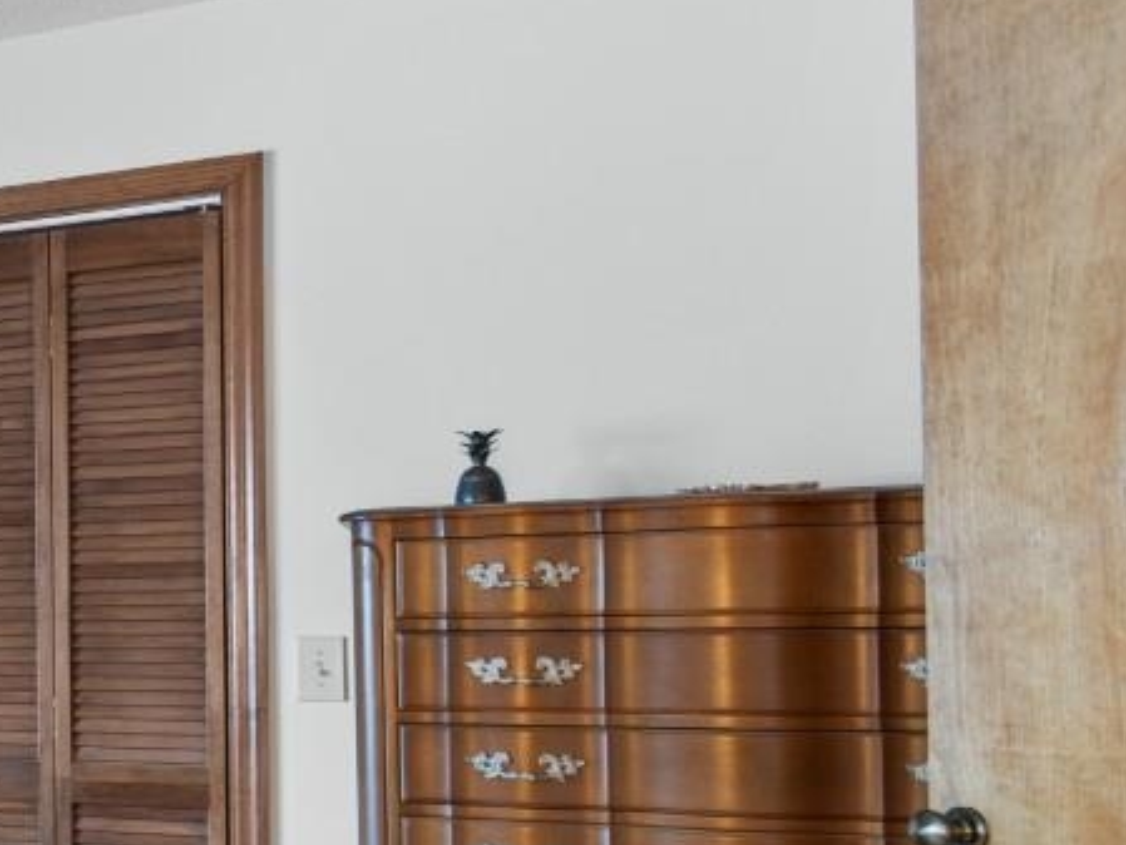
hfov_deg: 22.4
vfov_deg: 27.7
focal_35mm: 52
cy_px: 617
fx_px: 1692
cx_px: -875
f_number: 4.5
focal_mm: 10
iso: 100
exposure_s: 1.6
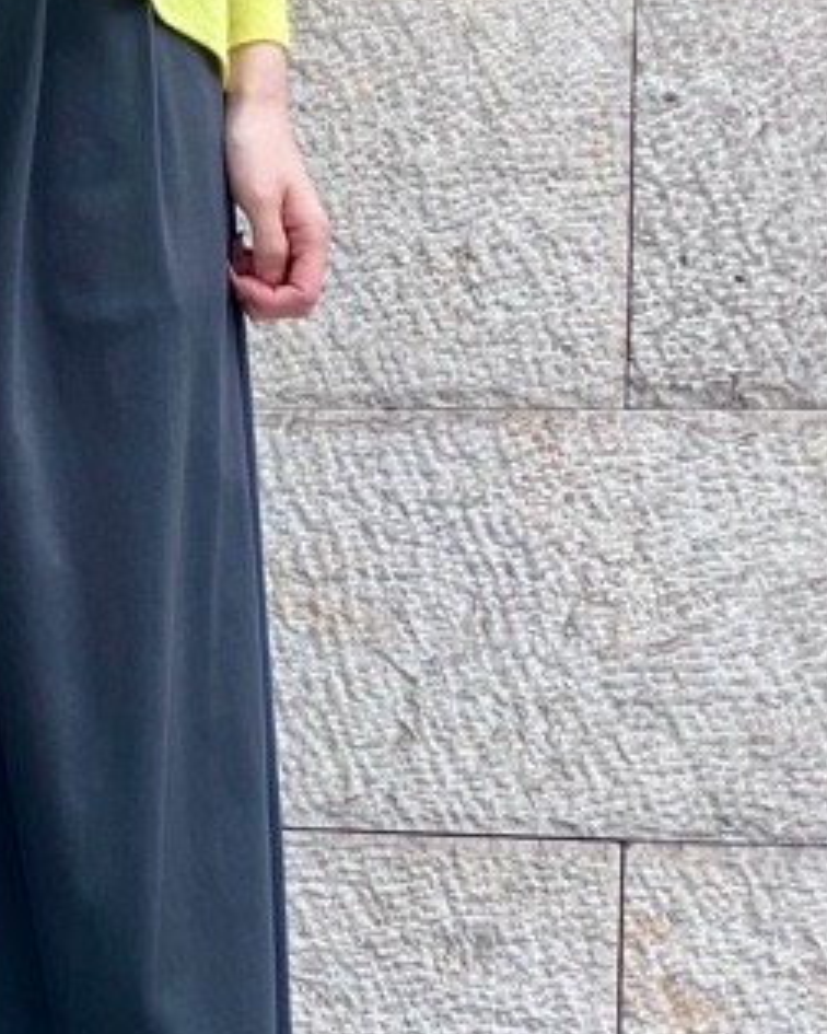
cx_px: -49
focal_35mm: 74
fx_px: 2264
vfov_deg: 25.6
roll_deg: +0.0
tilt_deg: -5.2
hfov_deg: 19.9
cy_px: 359
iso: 32
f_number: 1.8
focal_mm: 3.99
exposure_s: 1/120
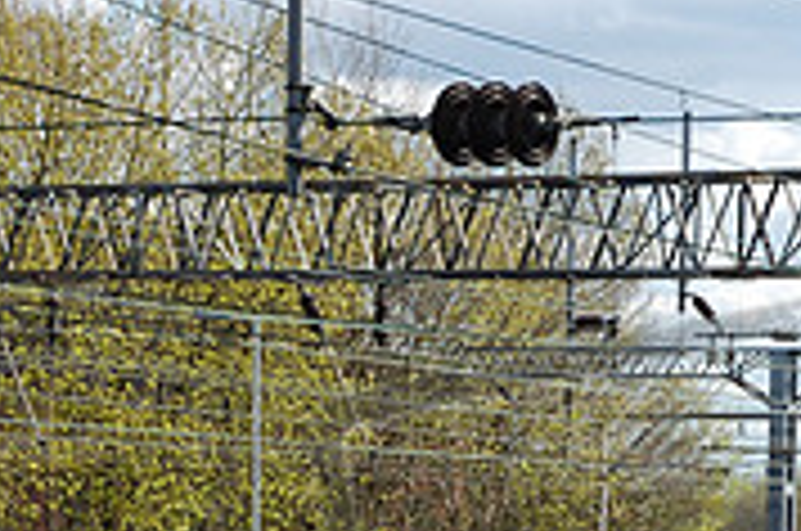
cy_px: 711
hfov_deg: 10.3
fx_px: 4353
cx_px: 958
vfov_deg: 6.9
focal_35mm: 196
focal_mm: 40
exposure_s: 1/250
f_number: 8
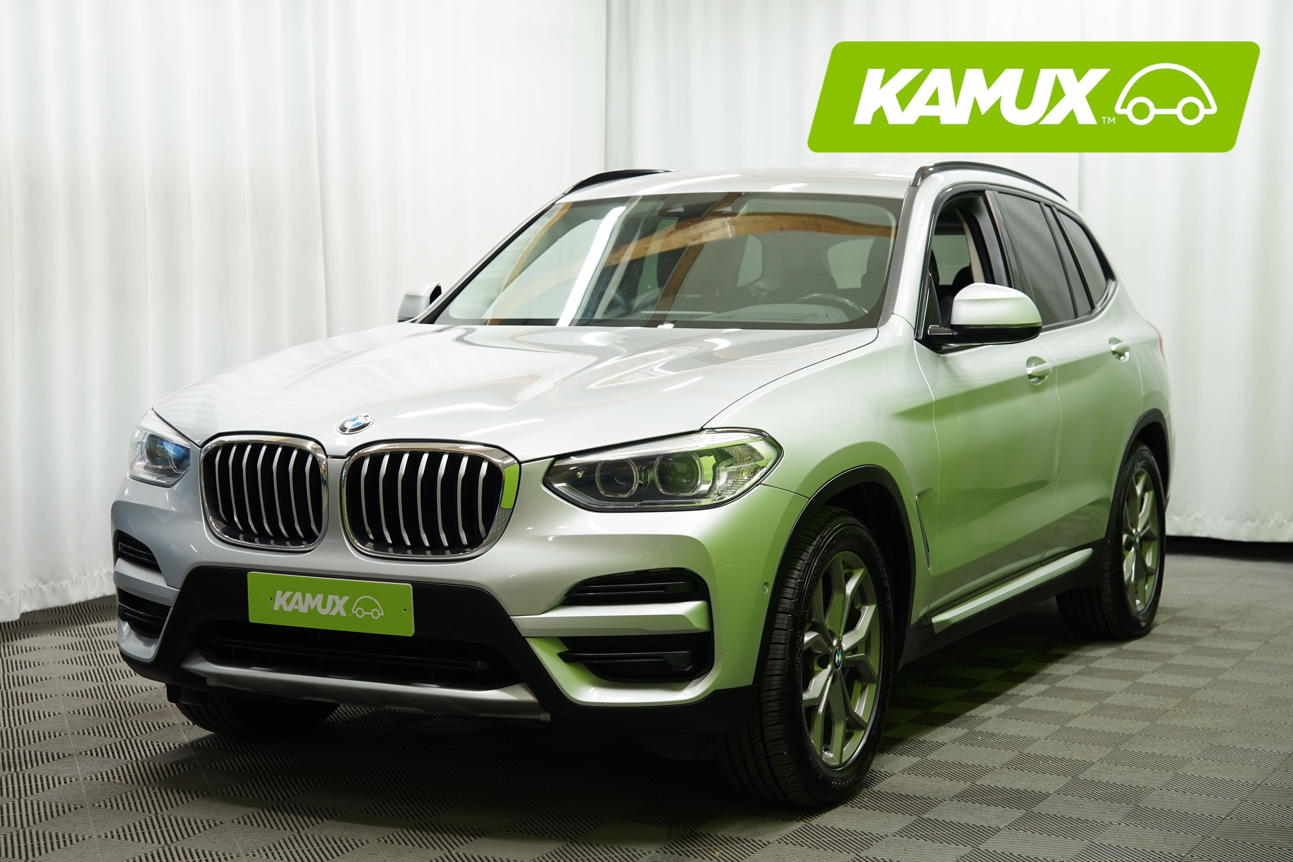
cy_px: 431
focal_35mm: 61
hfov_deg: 32.9
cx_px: 646
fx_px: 2191
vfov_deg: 22.3
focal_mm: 61
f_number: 5
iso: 500
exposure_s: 1/20
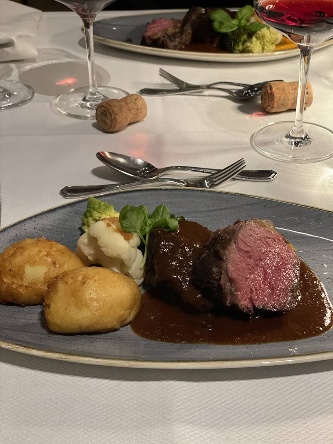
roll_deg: +1.9
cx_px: 166
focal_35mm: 52
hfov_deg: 28.0
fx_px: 667
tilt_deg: -34.5
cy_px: 222
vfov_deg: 36.8
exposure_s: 1/33
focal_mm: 6
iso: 250
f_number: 2
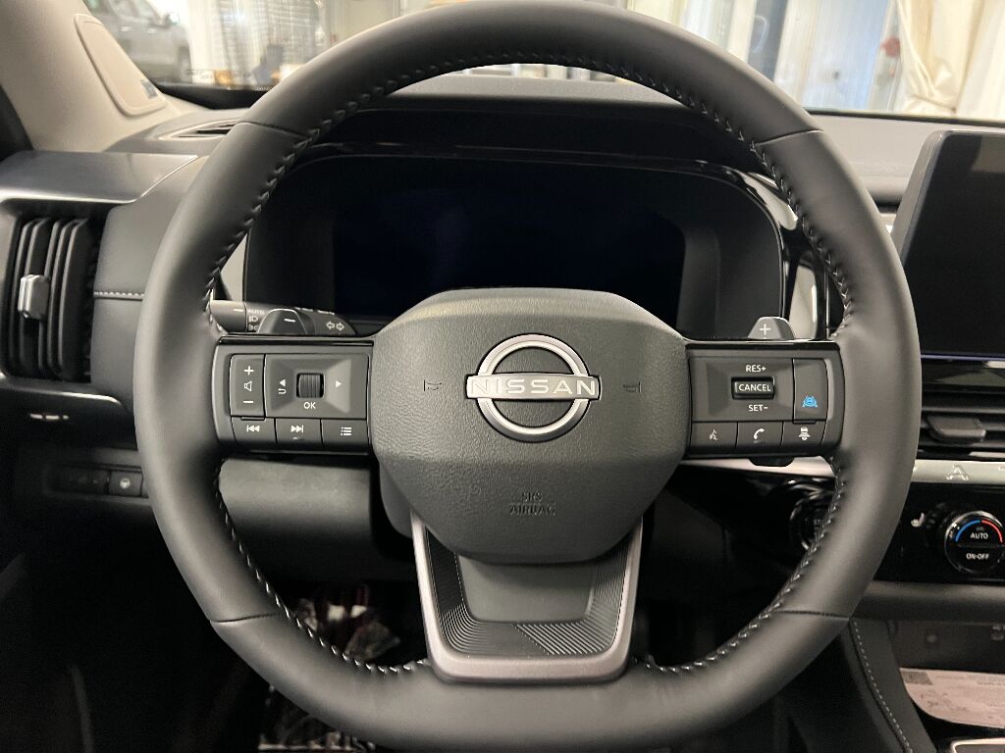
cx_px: 502
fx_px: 755
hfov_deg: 67.3
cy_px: 376
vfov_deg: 53.1
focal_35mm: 26
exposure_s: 1/30
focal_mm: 5.7
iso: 500
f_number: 1.5
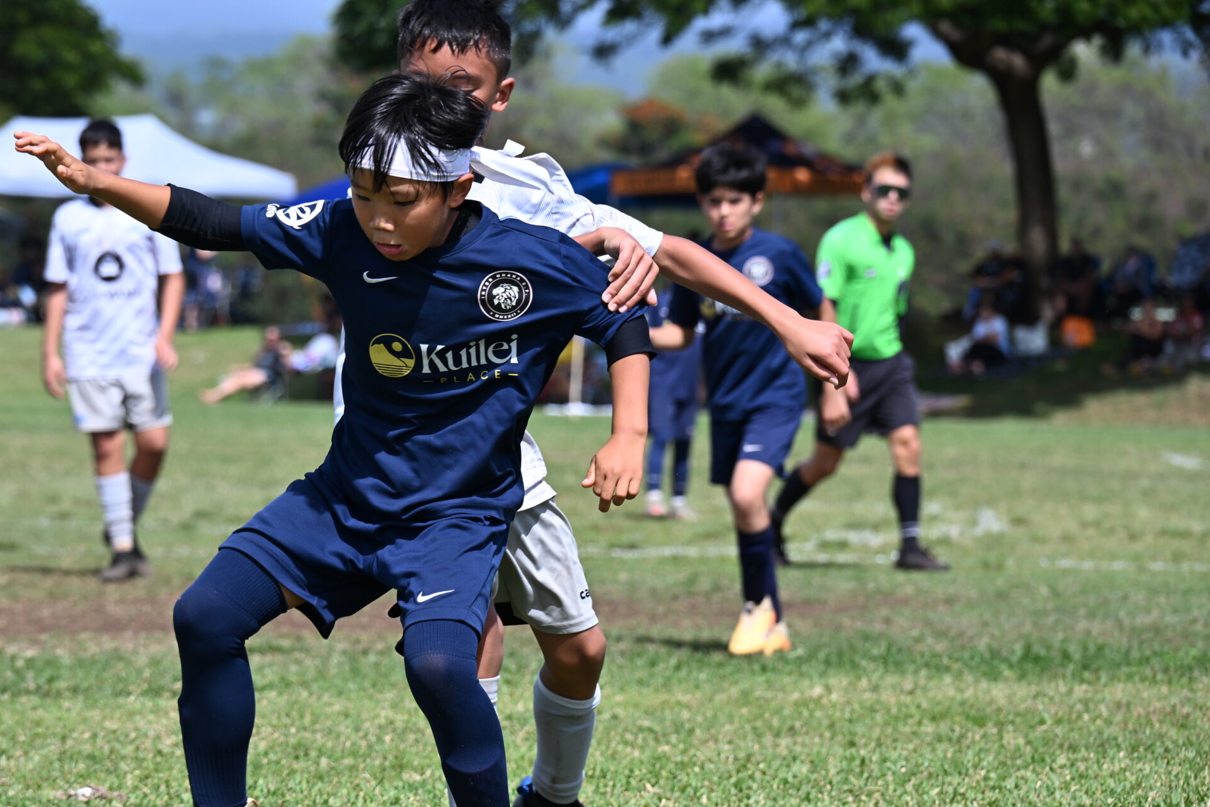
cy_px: 497
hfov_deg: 10.2
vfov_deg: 6.8
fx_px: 6756
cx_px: 439
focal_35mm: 201
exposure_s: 1/500
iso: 140
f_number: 7.1
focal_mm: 150
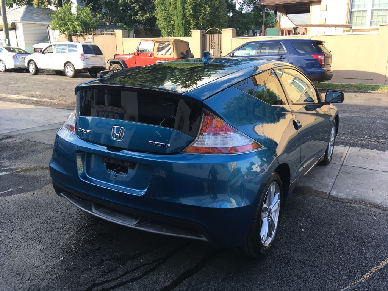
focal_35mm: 29
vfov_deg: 48.2
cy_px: 146
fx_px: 325
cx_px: 194
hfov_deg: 61.7
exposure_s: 1/225
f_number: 2.2
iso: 25
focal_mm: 4.15
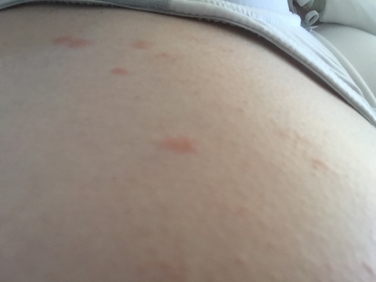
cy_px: 141
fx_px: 337
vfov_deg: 45.4
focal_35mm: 31
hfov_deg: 58.4
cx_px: 188
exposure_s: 1/33
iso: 40
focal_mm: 2.65
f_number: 2.2
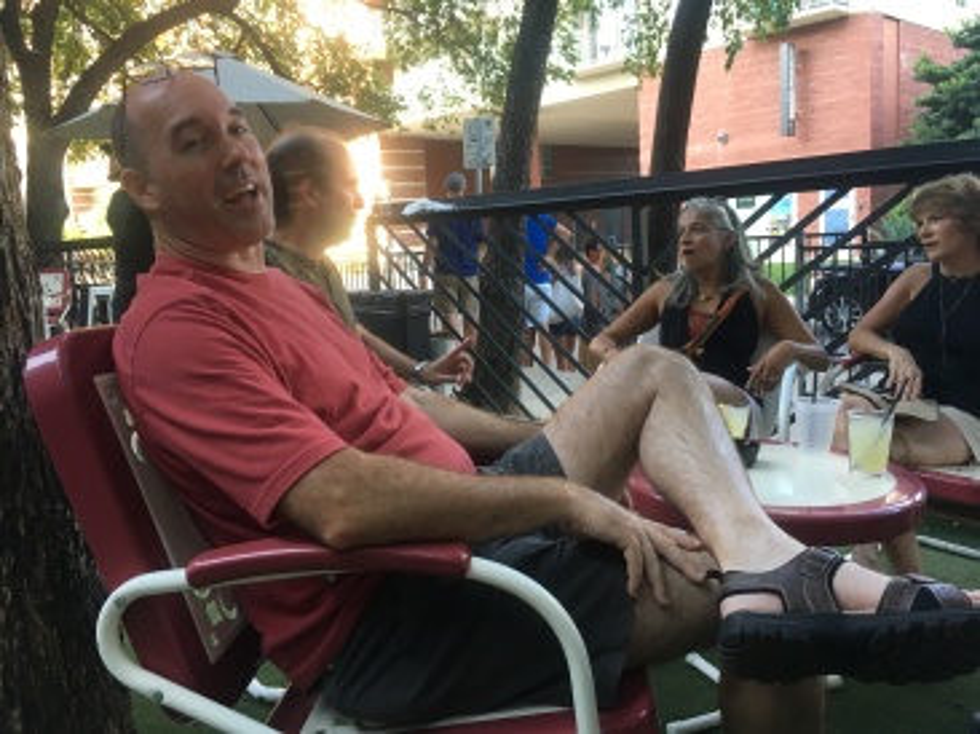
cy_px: 367
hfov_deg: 61.7
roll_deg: +4.0
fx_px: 820
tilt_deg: -8.3
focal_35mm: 29
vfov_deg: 48.2
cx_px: 490
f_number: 2.2
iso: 25
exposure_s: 1/30
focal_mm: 4.15
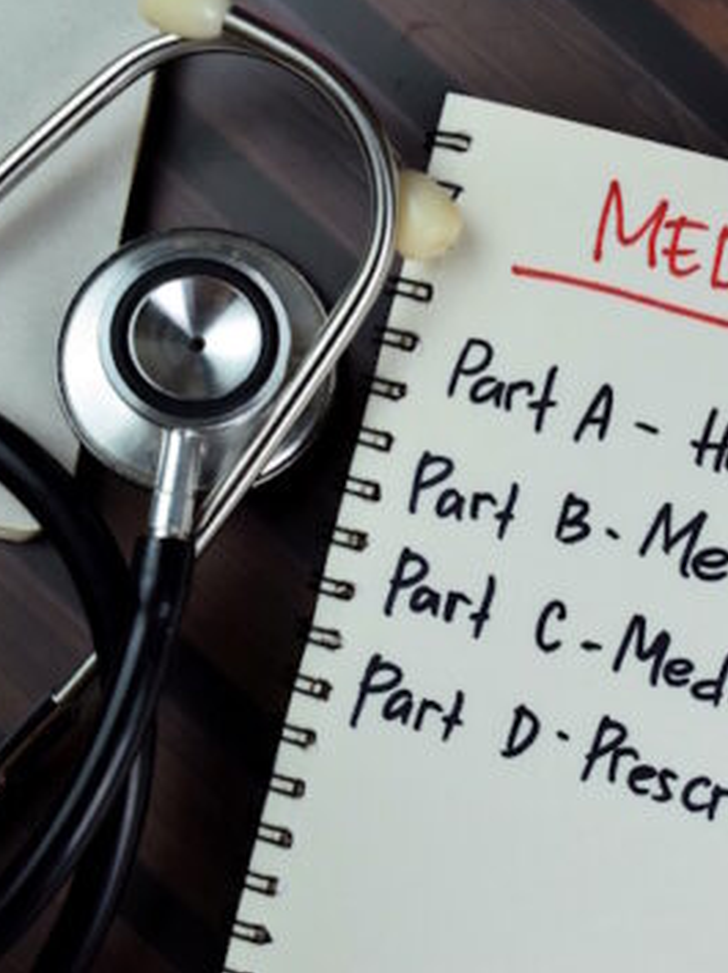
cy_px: 481
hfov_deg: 25.2
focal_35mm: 57
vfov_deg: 33.8
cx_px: 589
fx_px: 1600
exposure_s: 1/80
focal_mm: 26
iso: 800
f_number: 8
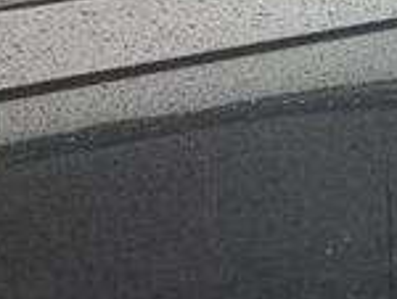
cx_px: 548
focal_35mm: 104
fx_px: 1195
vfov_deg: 14.2
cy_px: 82
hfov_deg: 17.4
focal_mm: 3.3
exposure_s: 1/120
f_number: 2.4
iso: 64
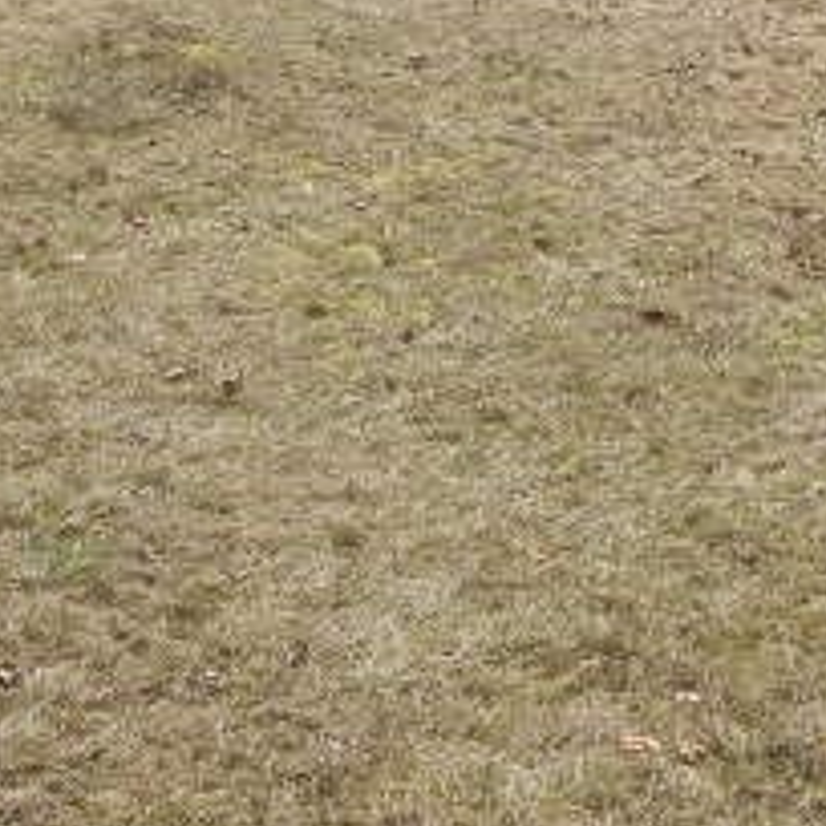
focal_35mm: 86
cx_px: 279
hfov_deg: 20.1
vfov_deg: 19.8
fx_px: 2322
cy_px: 85
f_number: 3.2
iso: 125
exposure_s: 1/800
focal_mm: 5.6
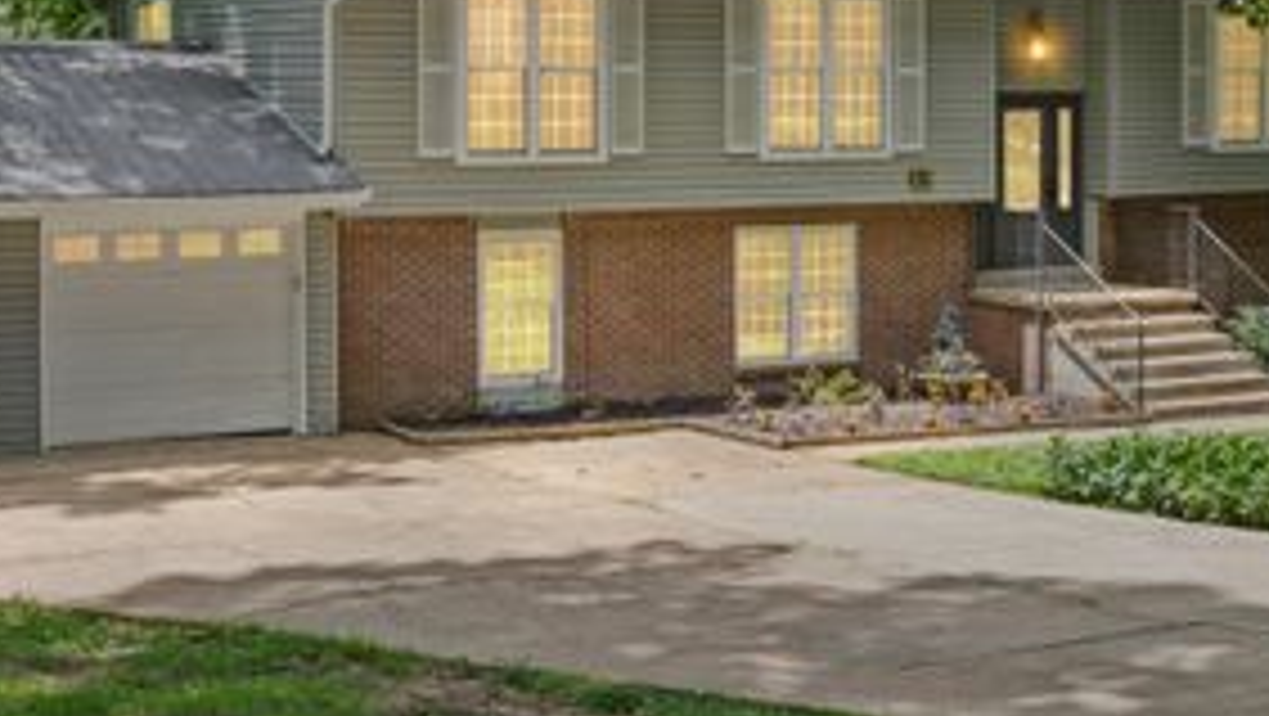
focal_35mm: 65
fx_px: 2188
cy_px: 106
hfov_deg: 32.3
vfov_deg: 18.3
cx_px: 513
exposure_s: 1/90
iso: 800
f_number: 9.5
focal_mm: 35
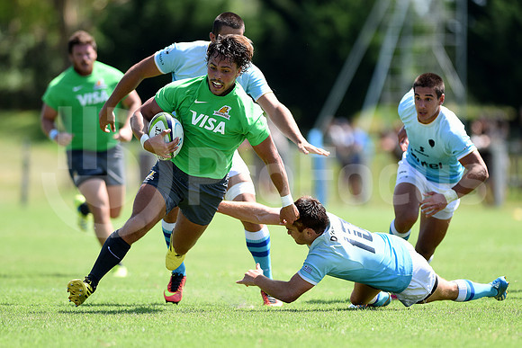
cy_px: 174
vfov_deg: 4.6
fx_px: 4351
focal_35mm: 300
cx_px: 261
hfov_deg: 6.9
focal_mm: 300
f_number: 2.8
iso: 200
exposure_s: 1/1250
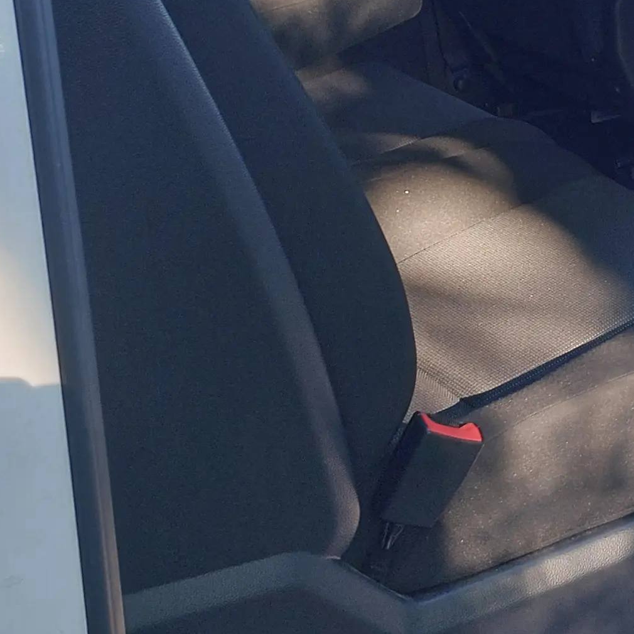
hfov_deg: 18.6
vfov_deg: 20.0
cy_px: 6
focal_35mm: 84
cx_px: 910
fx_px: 1741
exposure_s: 1/50
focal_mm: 5.23
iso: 32
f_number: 1.8
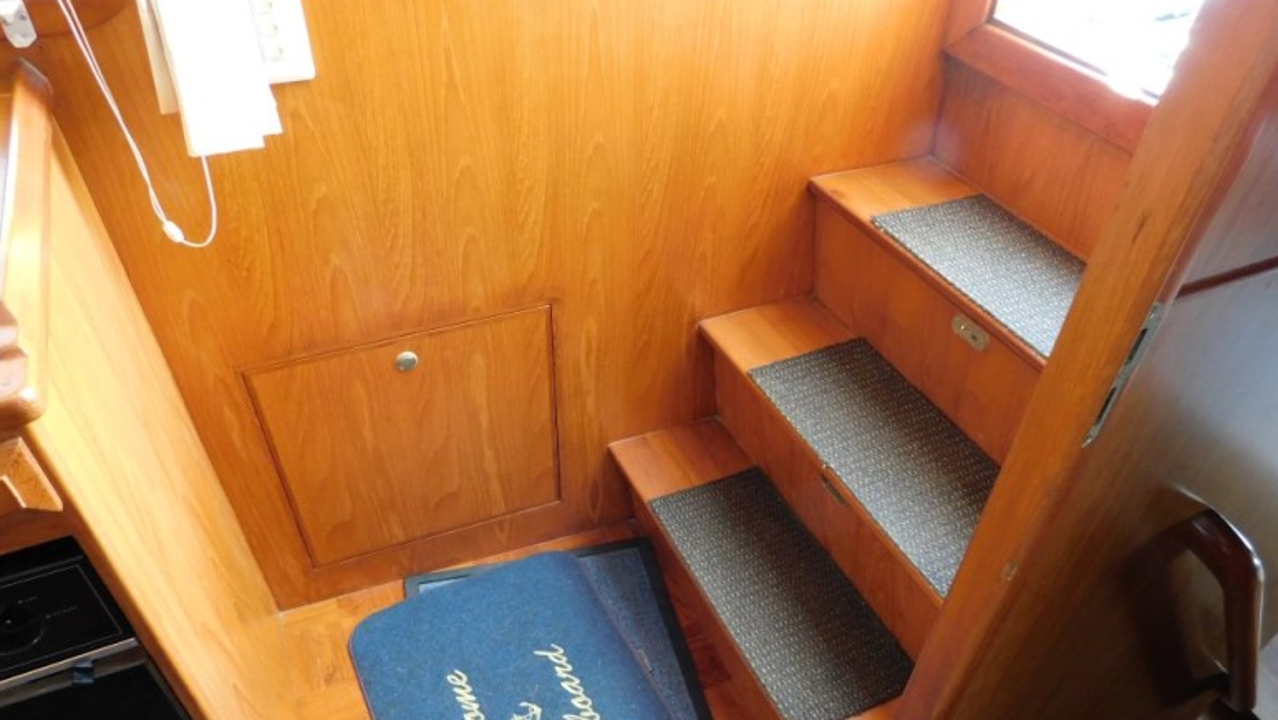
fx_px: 881
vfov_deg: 44.1
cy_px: 448
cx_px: 640
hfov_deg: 71.9
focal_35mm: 26
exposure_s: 1/30
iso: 320
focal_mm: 4
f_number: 3
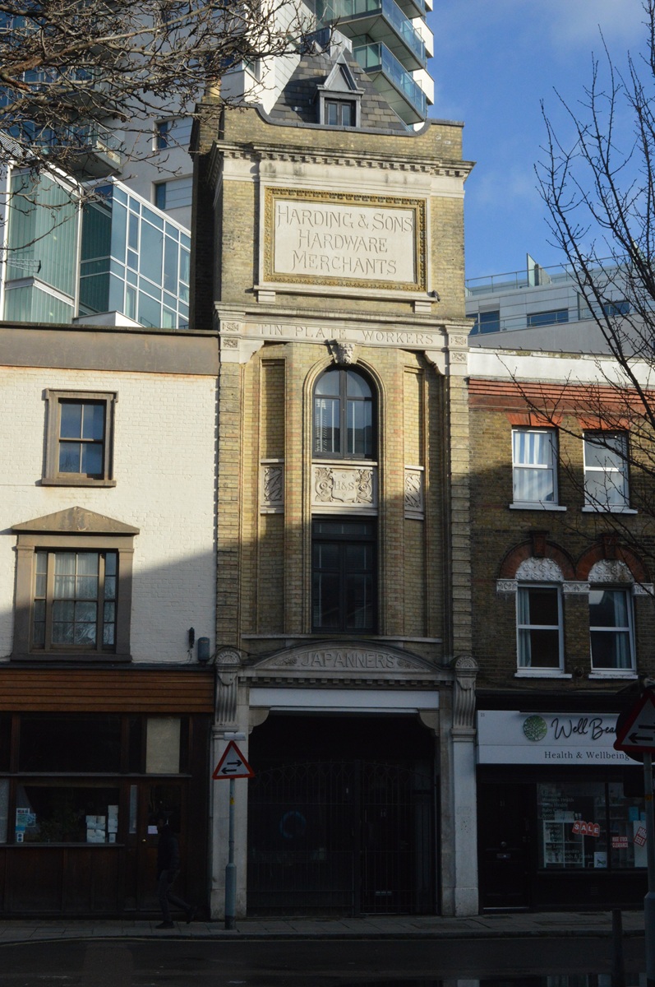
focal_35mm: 52
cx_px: 328
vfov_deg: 37.9
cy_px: 494
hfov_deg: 25.7
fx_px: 1436
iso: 1600
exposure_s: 1/800
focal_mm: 35
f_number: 14
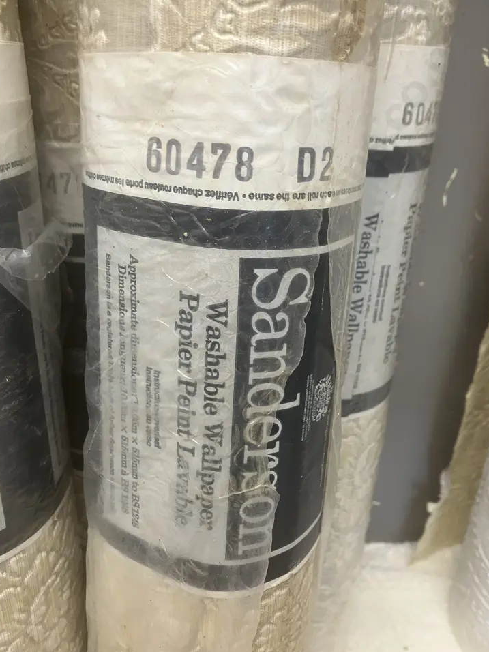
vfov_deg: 59.9
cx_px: 252
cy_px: 311
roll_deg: -3.4
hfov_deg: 46.8
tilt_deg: -26.1
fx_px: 565
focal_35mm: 30
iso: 80
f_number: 1.8
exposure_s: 1/50
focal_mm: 3.99
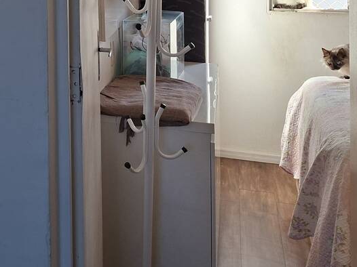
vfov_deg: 21.5
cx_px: -33
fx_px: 649
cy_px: -58
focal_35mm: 63
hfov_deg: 28.1
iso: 50
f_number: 1.8
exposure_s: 1/120
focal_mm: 5.54
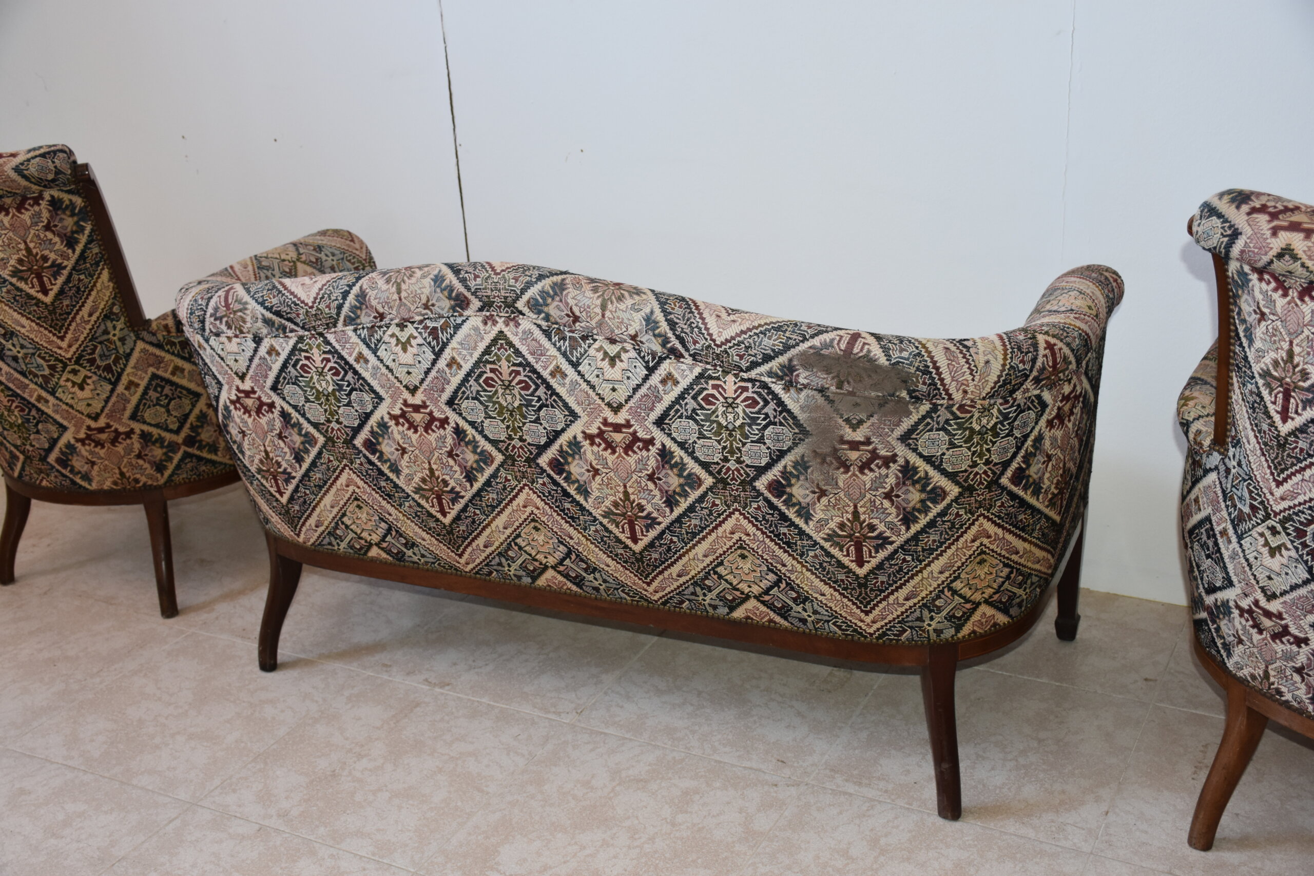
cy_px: 438
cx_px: 657
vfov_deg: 34.2
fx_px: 1423
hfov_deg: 49.6
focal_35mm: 39
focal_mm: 26
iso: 560
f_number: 3.8
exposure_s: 1/60
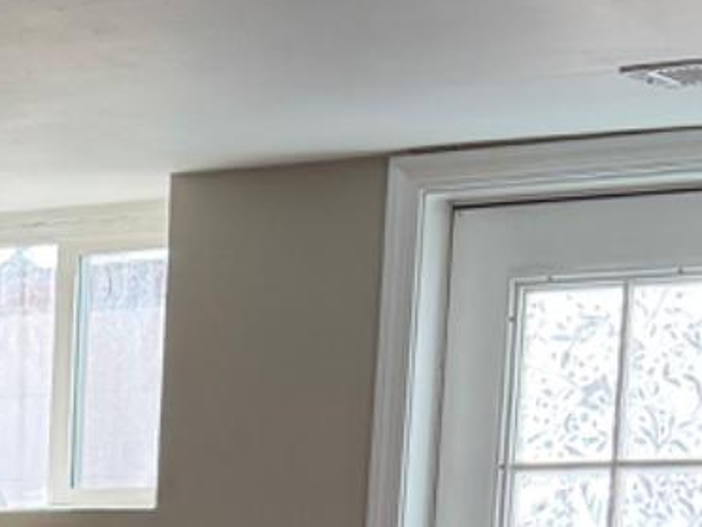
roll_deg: -0.7
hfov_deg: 14.1
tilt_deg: -10.5
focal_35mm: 132
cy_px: 1079
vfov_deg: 10.3
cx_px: -294
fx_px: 2677
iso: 250
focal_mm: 6.76
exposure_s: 1/120
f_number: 1.78
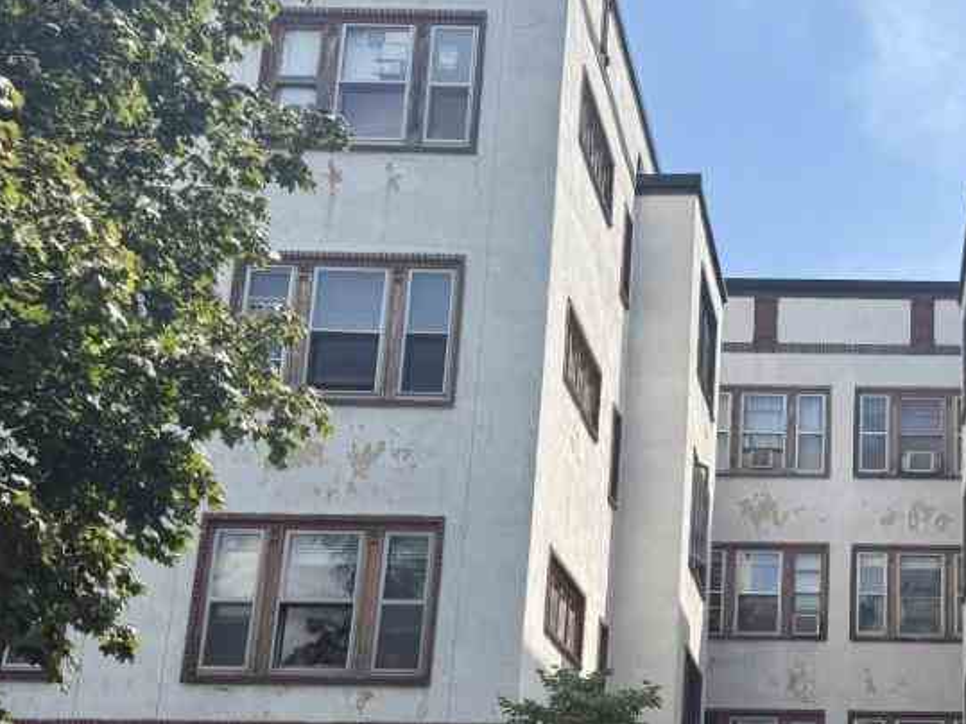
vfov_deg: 25.5
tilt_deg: +17.2
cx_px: 873
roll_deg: +0.8
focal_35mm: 57
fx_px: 1590
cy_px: 482
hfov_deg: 32.1
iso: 80
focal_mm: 6.76
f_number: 1.78
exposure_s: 1/3953
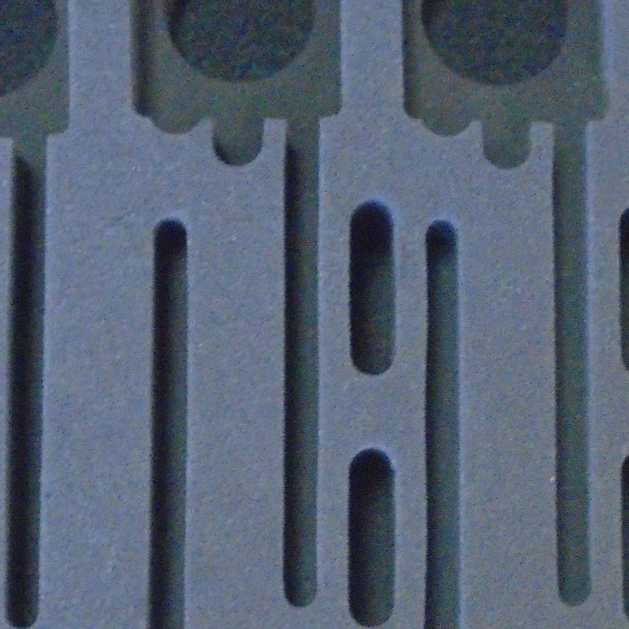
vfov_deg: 17.0
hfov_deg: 17.0
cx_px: 486
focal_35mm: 102
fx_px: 2097
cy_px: 467
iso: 800
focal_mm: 6.4
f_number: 3.8
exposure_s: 1/25
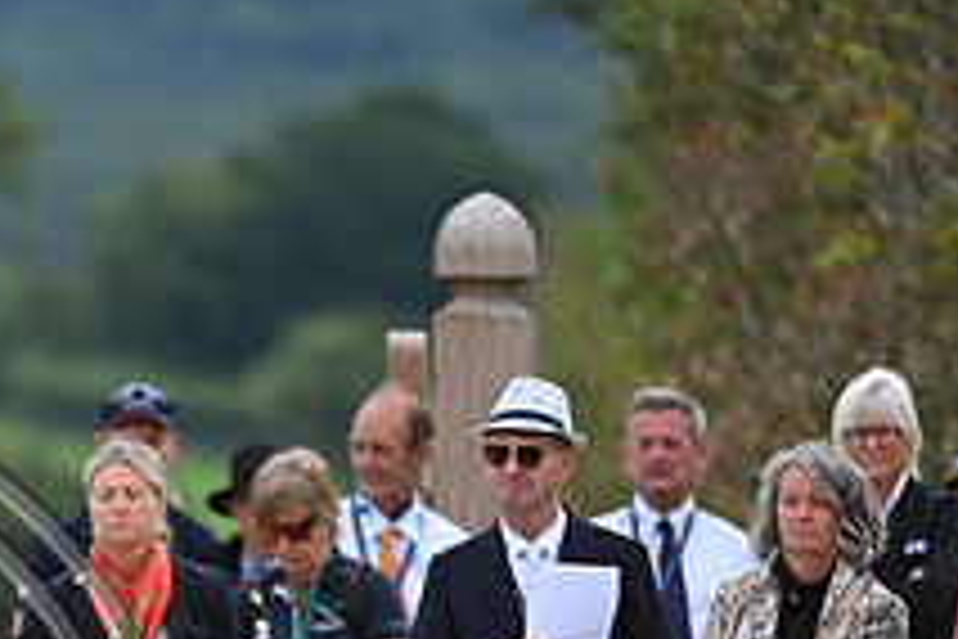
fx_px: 28951
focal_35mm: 1088
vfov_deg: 1.3
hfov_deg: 1.9
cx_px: -328
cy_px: 776
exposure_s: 1/1600
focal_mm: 400
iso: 560
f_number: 5.6
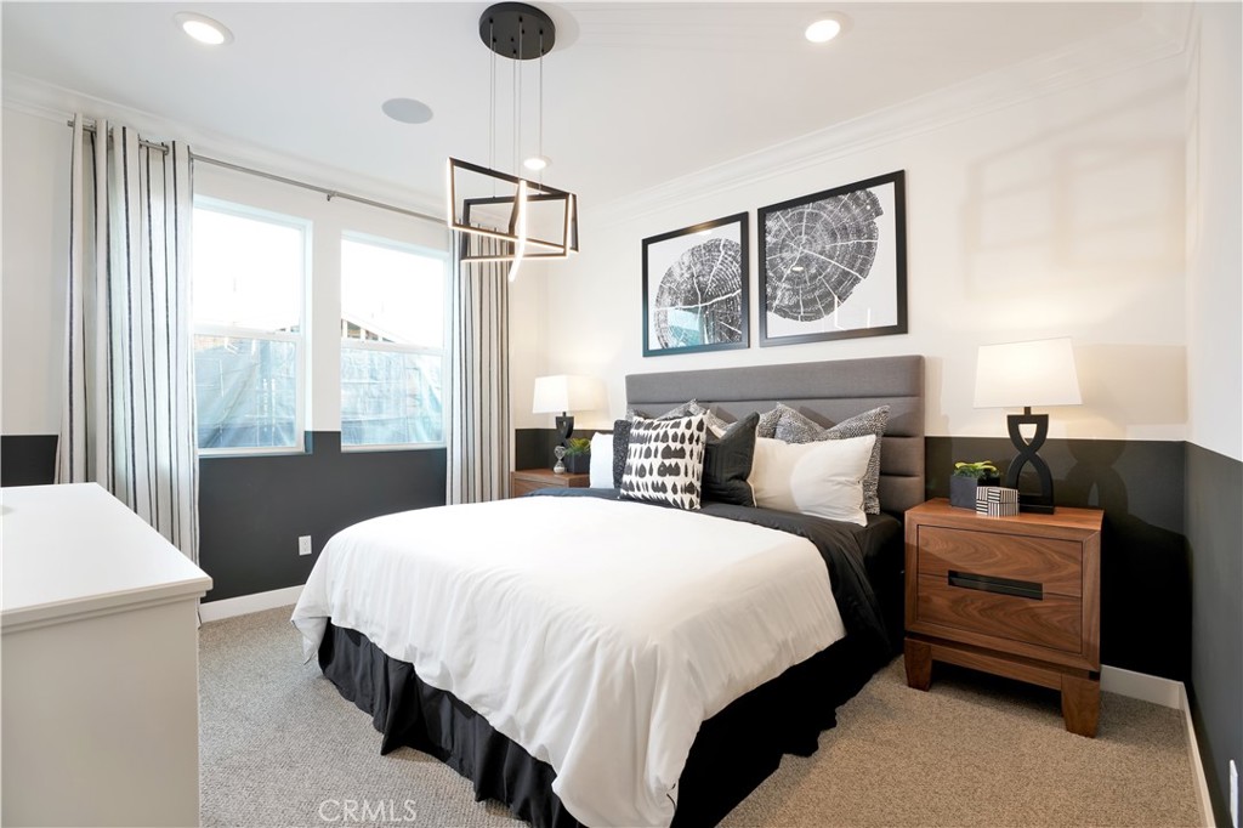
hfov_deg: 96.8
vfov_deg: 73.7
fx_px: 552
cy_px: 414
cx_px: 622
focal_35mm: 16
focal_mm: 16
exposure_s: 1/25
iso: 400
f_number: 7.1
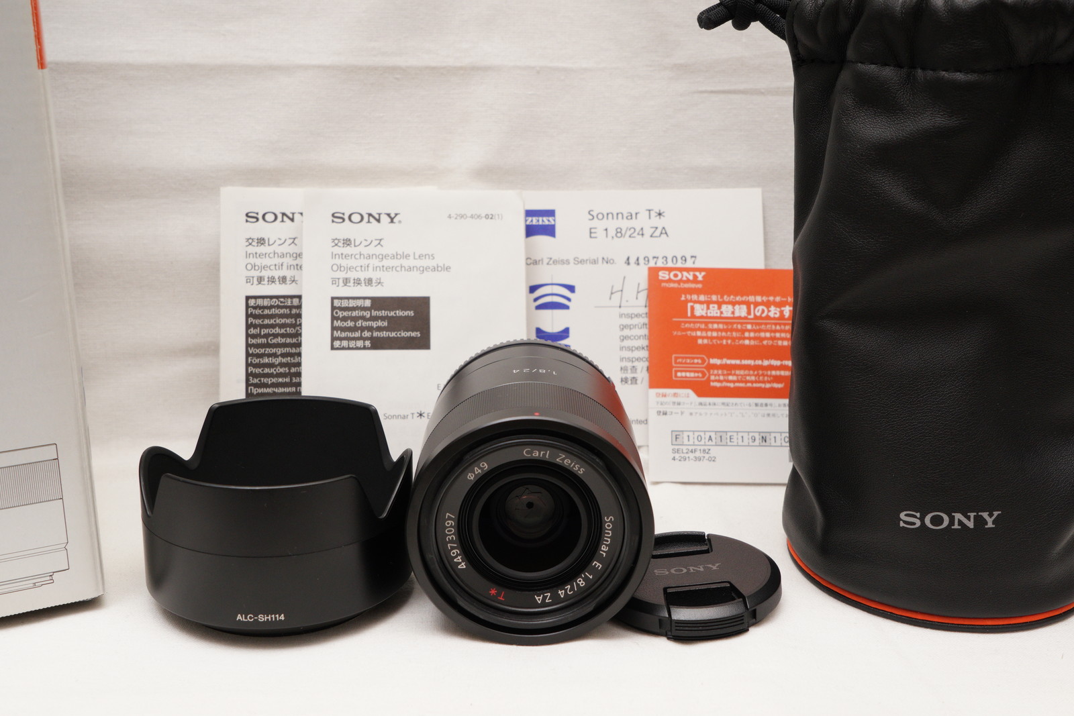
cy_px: 358
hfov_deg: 49.5
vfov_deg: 34.2
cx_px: 537
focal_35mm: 39
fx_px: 1164
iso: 800
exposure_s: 1/60
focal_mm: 26
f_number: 8
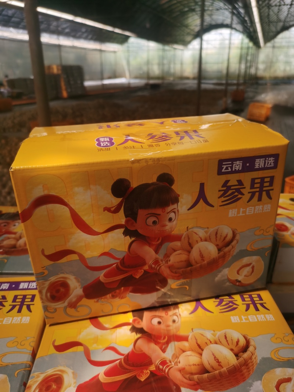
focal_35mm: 27
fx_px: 306
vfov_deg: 65.3
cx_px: 147
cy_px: 196
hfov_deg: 51.3
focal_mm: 5.58
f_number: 1.8
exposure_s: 1/522
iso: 50
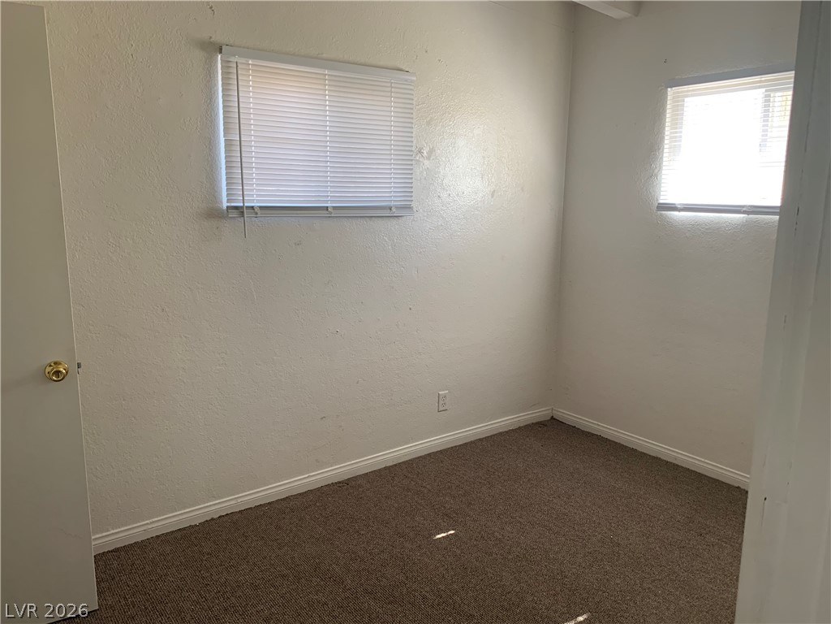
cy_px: 312
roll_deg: -0.8
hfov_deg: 67.3
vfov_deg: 53.1
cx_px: 416
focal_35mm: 26
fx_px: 624
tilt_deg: -8.5
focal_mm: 4.25
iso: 100
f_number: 1.8
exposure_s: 1/64
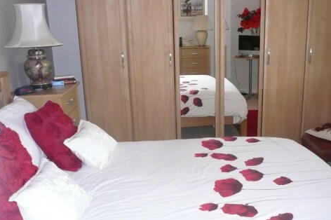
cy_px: 124
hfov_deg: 52.8
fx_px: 331
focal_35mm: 36
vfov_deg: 36.8
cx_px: 200
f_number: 2.8
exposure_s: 1/30
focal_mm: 4.6
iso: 250
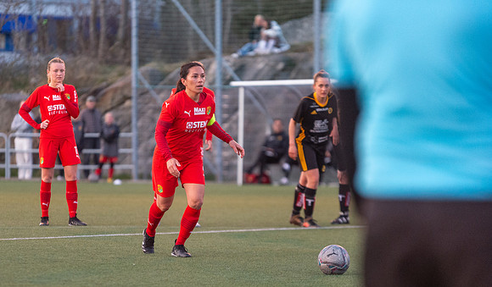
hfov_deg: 8.3
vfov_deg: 4.9
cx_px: 190
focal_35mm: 257
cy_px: 197
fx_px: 3380
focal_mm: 200
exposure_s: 1/640
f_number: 3.2
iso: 6400
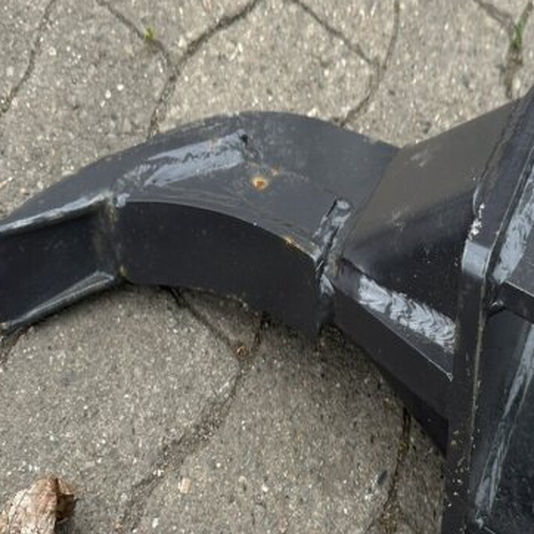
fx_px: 873
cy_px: 339
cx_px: 357
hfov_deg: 33.7
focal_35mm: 50
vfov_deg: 33.8
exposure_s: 1/952
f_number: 1.78
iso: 80
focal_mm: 6.86
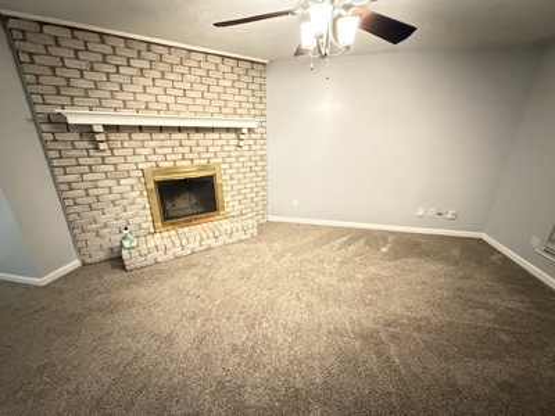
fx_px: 224
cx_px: 278
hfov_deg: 102.1
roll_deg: +0.3
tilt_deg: -19.4
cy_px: 208
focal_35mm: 14
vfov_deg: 85.7
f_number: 2.2
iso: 2500
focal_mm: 2.22
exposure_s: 1/20
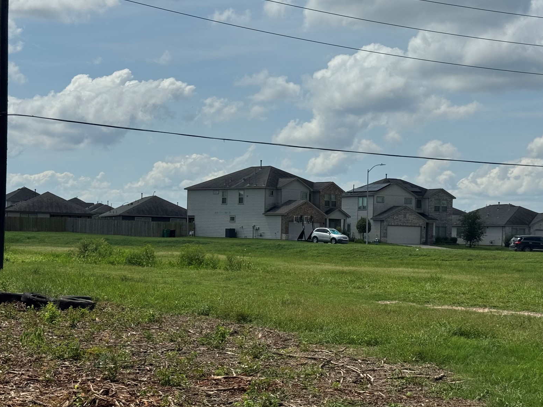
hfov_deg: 30.7
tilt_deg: +0.5
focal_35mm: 63
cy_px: 245
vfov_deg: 23.2
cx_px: 308
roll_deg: -0.7
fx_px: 988
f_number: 1.78
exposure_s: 1/7937
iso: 64
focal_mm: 6.76
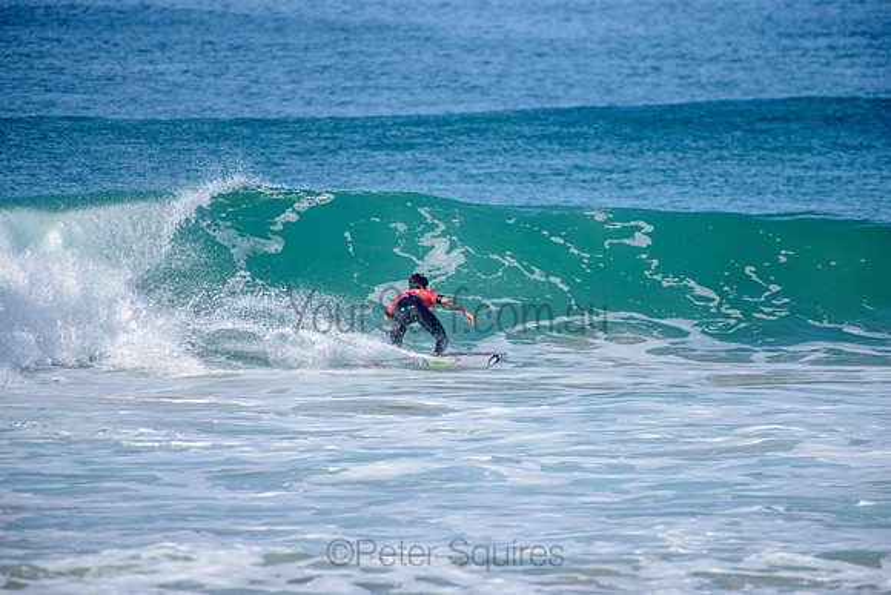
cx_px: 446
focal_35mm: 500
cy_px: 298
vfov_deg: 2.8
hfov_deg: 4.1
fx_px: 12377
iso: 160
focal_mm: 500
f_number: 5.6
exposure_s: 1/2000
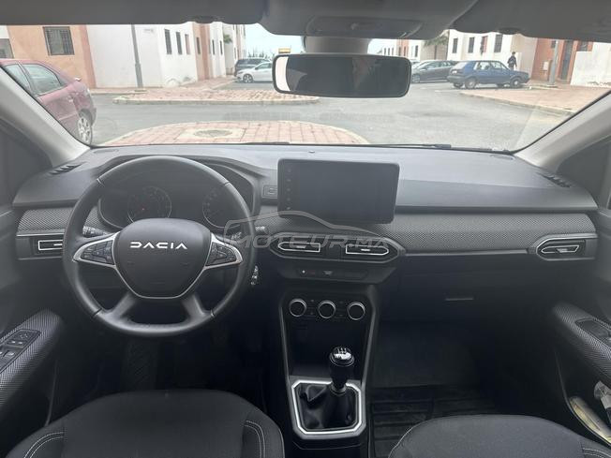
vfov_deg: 56.8
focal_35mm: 24
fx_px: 424
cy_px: 229
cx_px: 306
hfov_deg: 71.6
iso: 80
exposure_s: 1/503
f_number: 1.78
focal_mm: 6.86
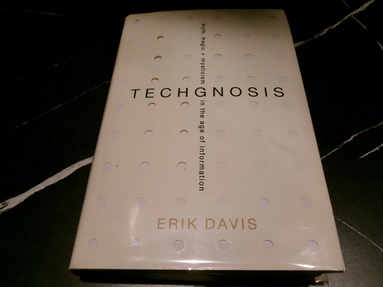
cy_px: 144
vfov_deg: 49.7
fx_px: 310
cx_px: 192
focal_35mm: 28
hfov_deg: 63.4
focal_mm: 5.1
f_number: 3.9
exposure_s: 1/70
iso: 100
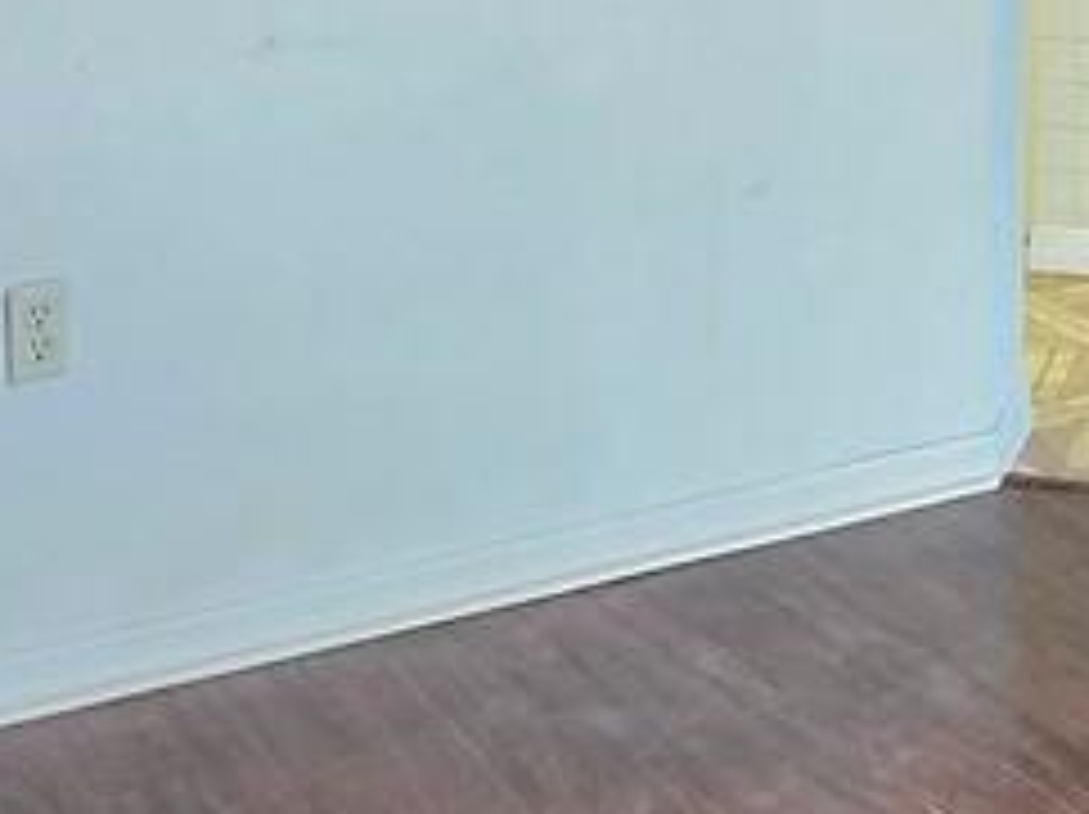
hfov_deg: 22.3
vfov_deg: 15.1
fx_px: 2703
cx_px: 958
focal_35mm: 86
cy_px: -612
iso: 125
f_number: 1.9
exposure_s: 1/120
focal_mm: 2.2
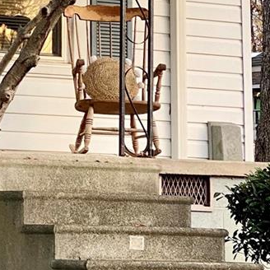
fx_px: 1897
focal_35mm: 215
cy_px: 35
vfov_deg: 8.1
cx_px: -137
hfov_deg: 8.0
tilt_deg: +7.3
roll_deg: -1.2
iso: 40
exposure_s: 1/122
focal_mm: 6
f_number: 2
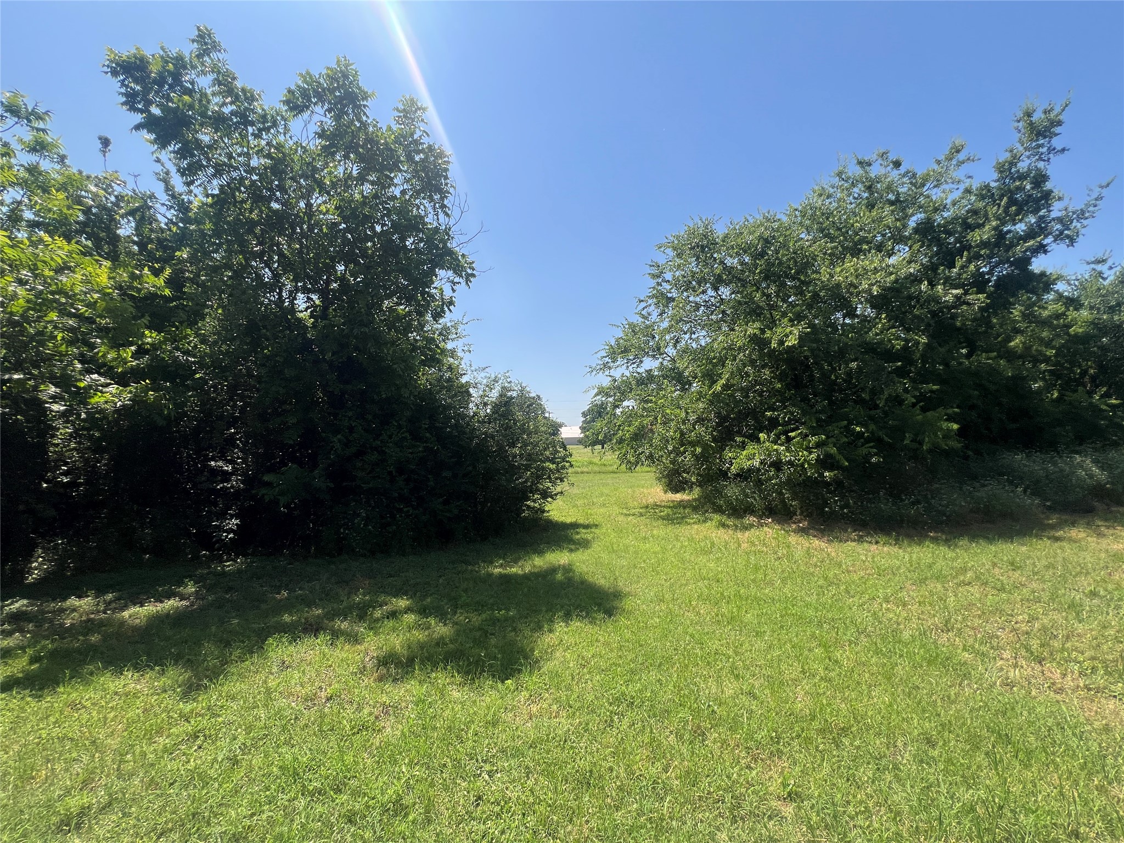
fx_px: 422
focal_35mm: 13
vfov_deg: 89.9
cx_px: 562
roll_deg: +0.1
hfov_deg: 106.2
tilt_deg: +1.7
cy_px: 422
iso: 32
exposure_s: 1/1220
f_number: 1.8
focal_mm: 1.57
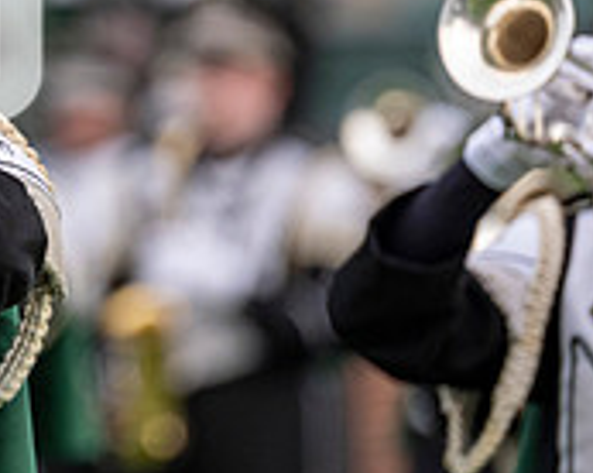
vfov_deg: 1.6
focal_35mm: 944
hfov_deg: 2.1
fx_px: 16549
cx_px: -216
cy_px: 31
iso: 250
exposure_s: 1/500
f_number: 2.8
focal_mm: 200
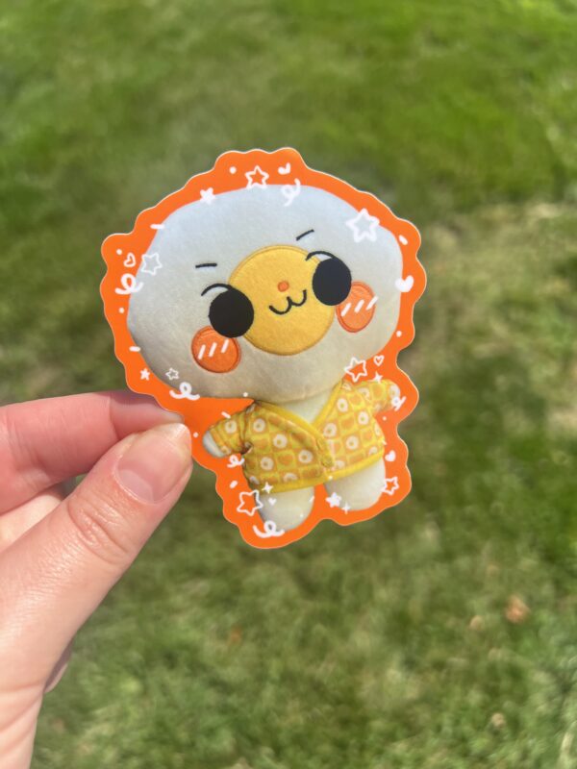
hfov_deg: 53.1
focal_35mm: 26
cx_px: 288
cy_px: 384
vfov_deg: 67.3
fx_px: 578
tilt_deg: -56.1
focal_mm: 5.7
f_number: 1.5
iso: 50
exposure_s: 1/5076
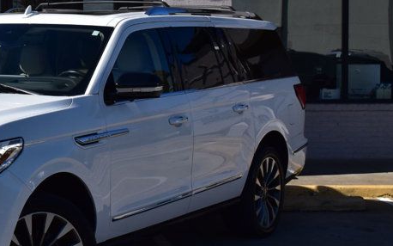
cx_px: 17
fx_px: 1062
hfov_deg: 20.4
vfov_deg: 13.2
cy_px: 72
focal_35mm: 99
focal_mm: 29
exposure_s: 1/500
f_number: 11
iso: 200
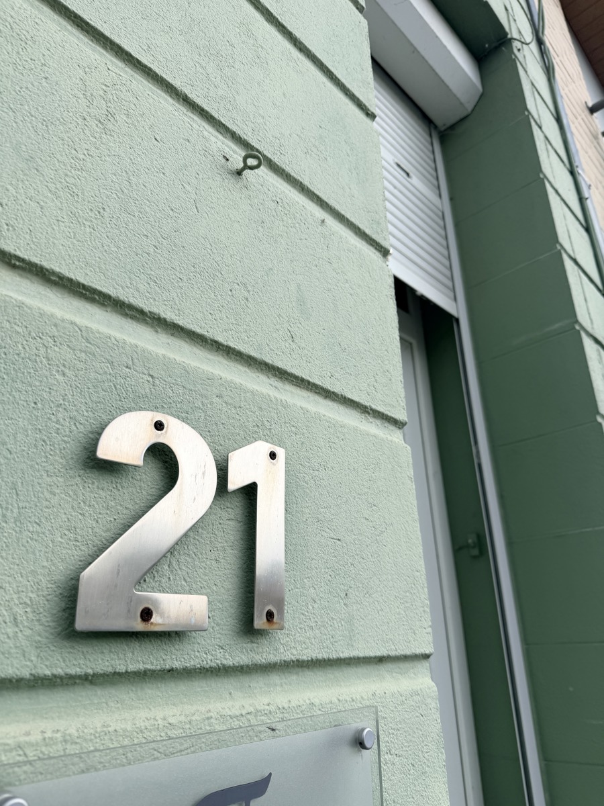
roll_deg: +1.4
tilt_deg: +22.0
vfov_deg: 71.6
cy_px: 403
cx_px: 302
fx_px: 558
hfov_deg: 56.8
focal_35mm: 24
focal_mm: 6.76
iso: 80
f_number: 1.78
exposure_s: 1/1901
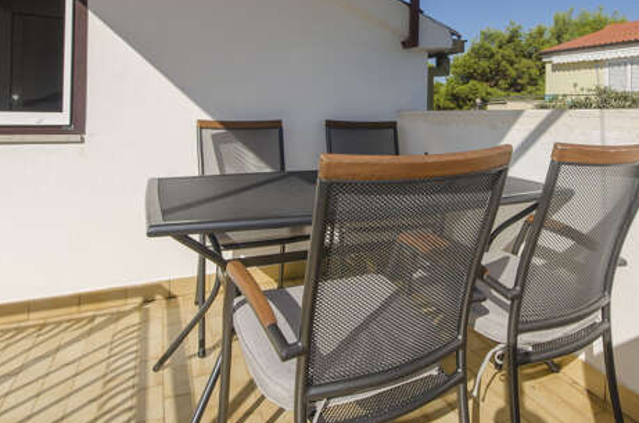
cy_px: 106
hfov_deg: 71.0
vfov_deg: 49.1
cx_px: 378
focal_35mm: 25
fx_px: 443
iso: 100
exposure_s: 1/200
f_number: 13
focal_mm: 10
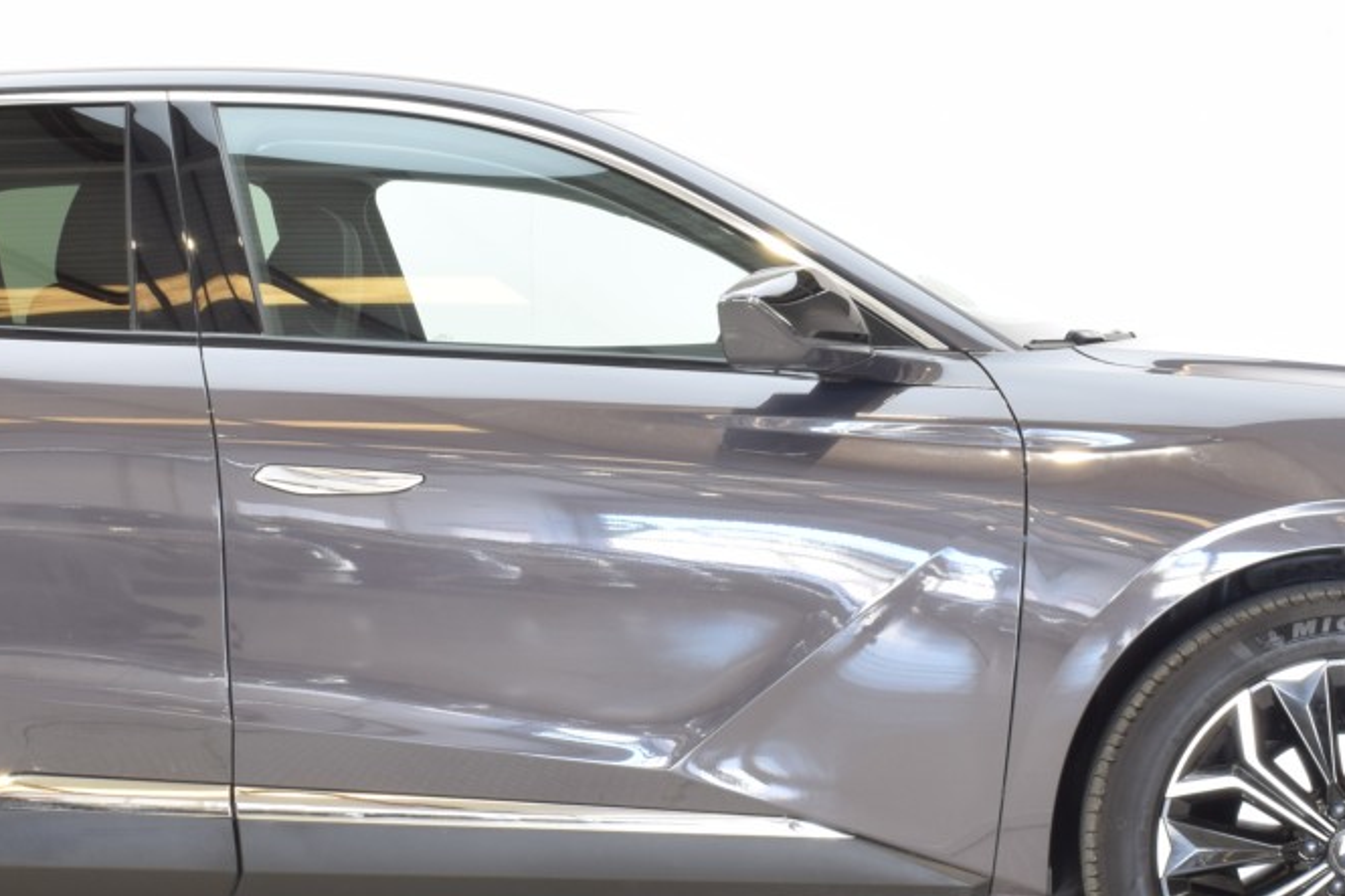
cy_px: 453
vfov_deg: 13.9
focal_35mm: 98
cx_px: 459
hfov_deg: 20.7
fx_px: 3665
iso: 100
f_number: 14
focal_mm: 29
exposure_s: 1/1.3
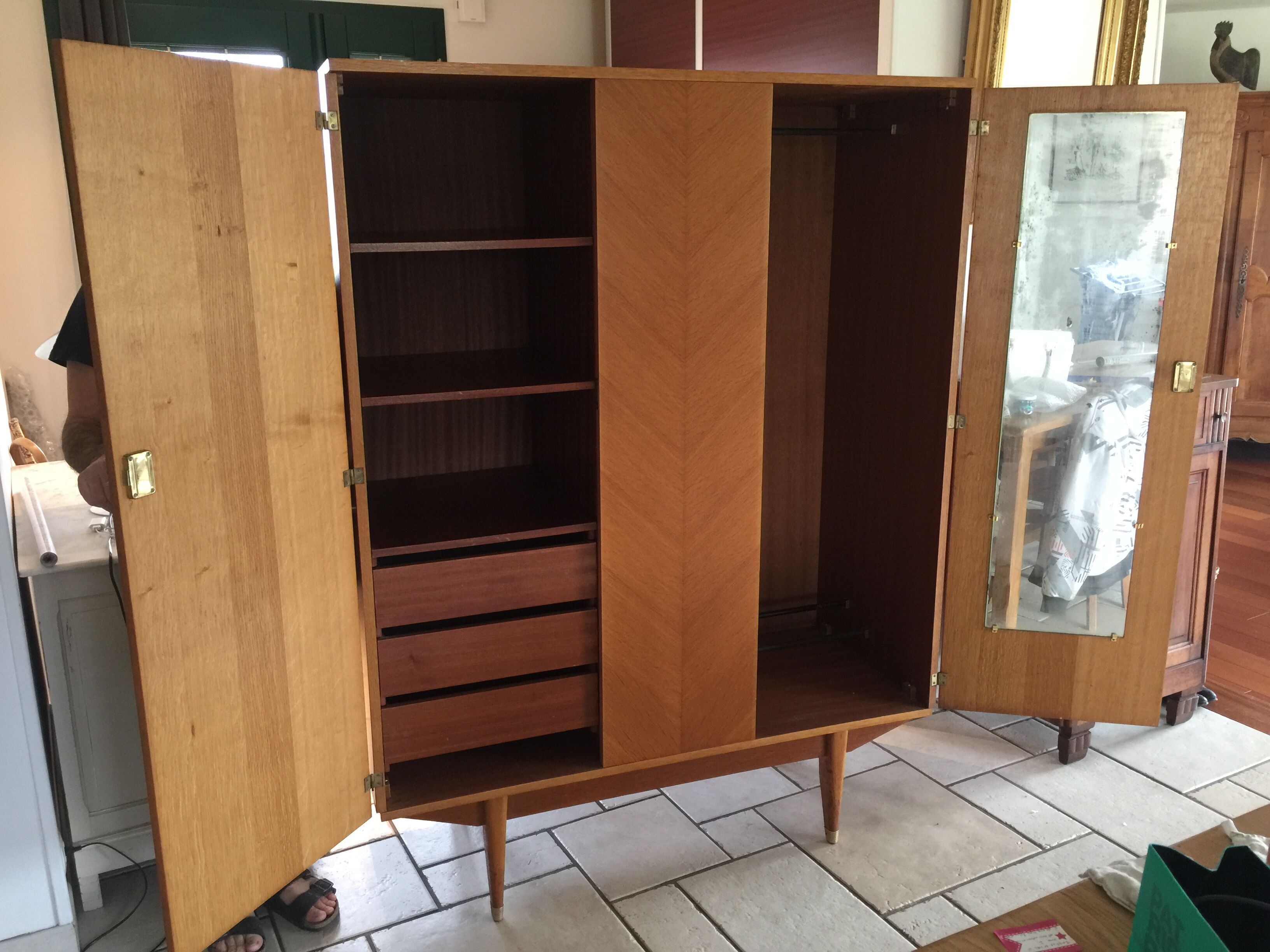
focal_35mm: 29
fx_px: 1064
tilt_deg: -15.0
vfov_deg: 48.2
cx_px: 635
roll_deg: -0.5
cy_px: 476
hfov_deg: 61.7
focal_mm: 4.15
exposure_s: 1/17
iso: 80
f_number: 2.2
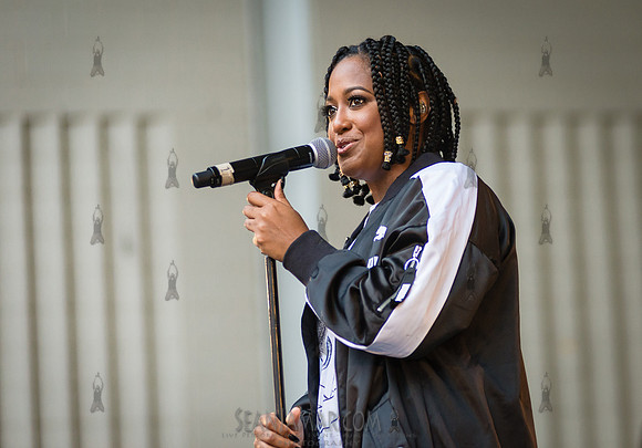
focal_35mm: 167
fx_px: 3015
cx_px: 402
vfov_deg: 8.5
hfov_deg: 12.1
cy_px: 180
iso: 1600
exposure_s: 1/400
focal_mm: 135
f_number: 2.8
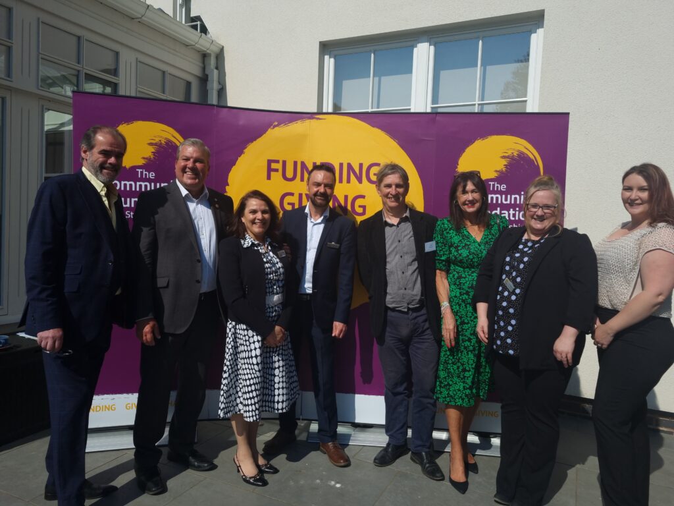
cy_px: 253
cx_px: 337
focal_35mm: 26
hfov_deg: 67.3
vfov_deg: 53.1
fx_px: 506
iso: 50
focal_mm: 5.4
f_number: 1.8
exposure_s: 1/4367
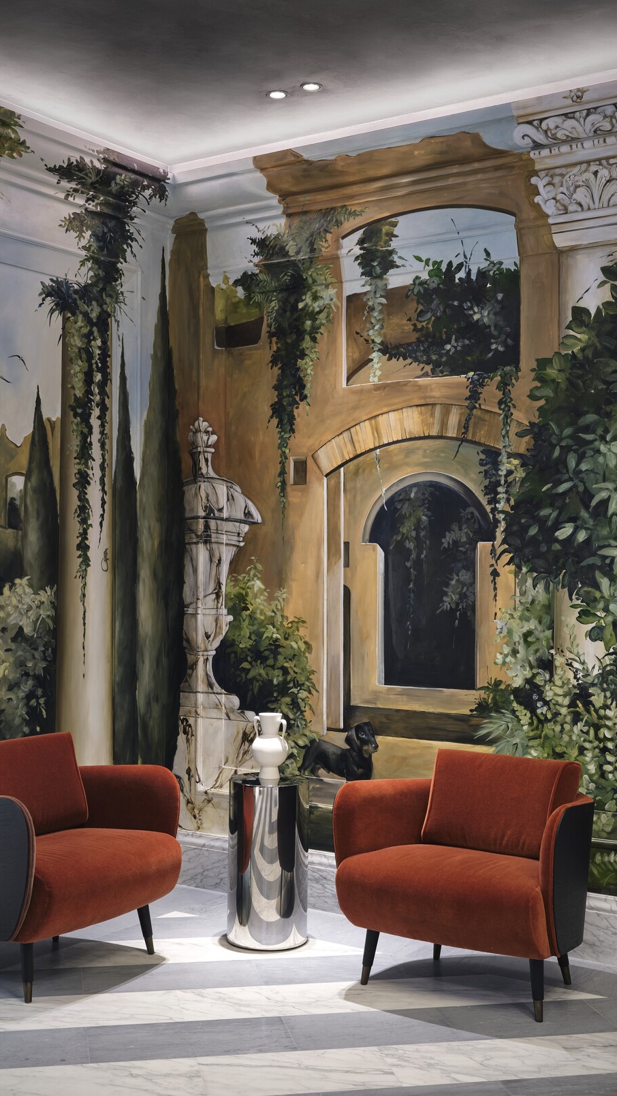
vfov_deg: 46.4
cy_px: 552
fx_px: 1280
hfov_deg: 27.1
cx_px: 283
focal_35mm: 44
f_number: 11
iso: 400
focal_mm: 50.8
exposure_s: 1/4
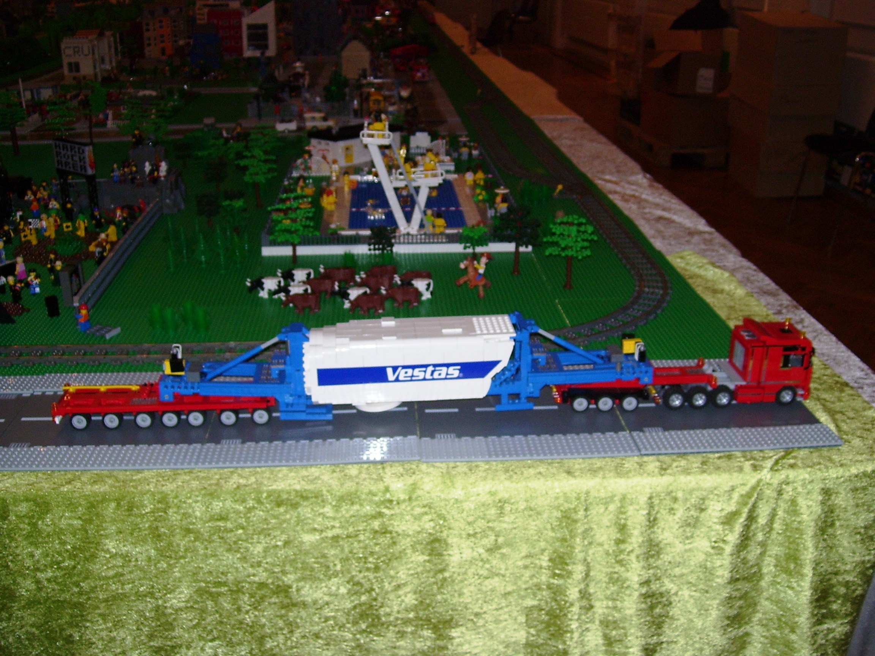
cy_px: 328
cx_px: 438
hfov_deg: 51.4
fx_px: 910
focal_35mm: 36
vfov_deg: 39.7
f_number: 2.7
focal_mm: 6
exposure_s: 1/60
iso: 80
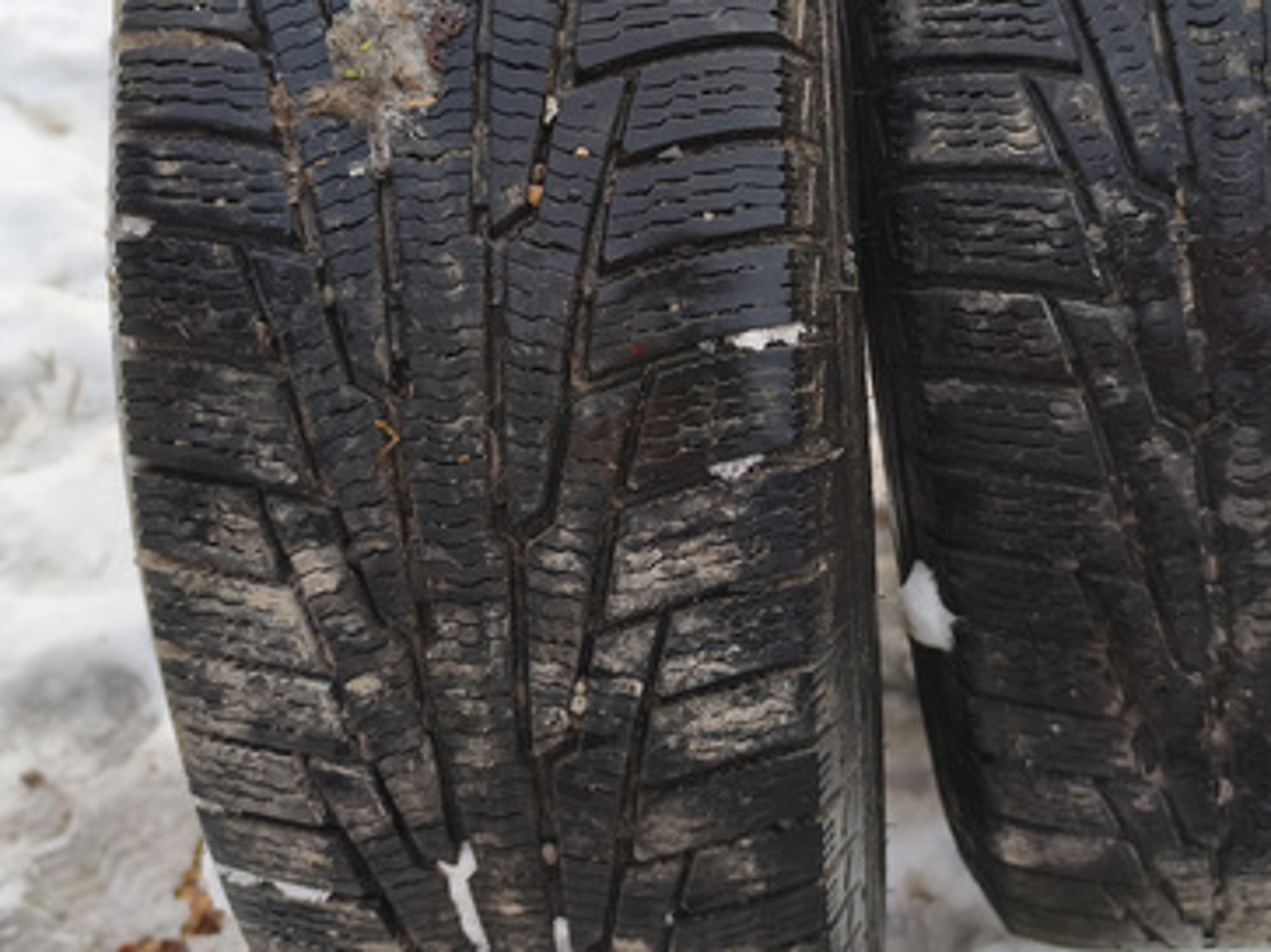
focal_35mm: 38
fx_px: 1395
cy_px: 336
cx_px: 711
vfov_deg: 37.4
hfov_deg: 48.9
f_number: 1.65
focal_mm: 6.14
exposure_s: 1/123
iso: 50
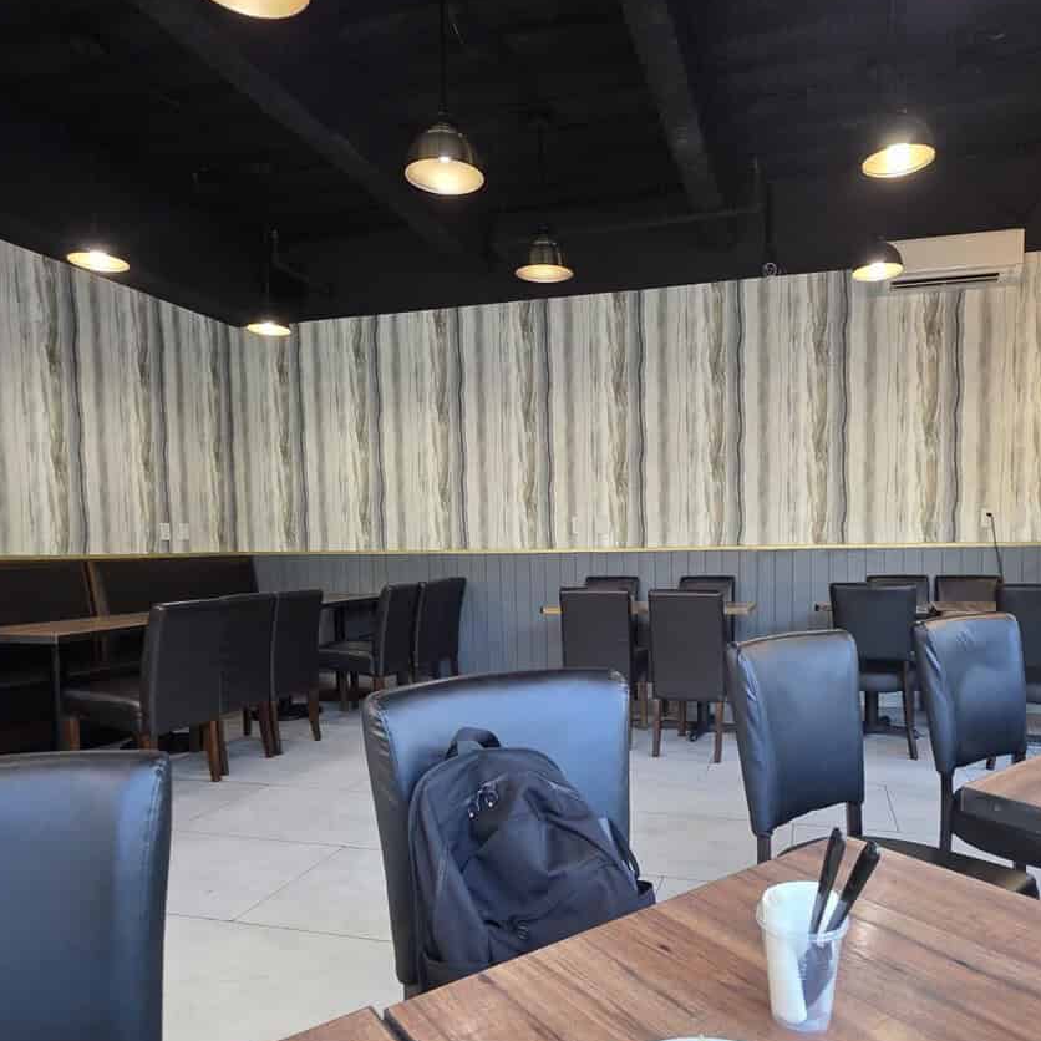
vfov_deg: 69.1
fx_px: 749
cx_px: 608
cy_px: 611
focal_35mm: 22
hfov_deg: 69.1
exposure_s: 1/60
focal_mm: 2.2
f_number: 1.9
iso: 160
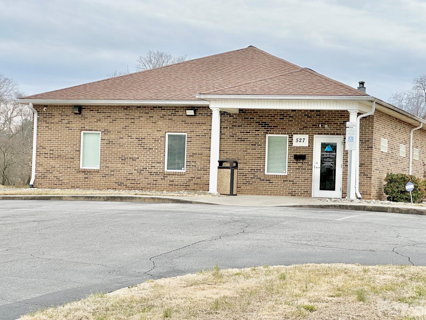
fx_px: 1095
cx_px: 208
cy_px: 161
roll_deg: -1.5
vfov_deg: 16.6
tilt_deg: +2.2
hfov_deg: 22.0
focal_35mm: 89
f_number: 2.8
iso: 32
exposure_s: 1/259
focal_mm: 9
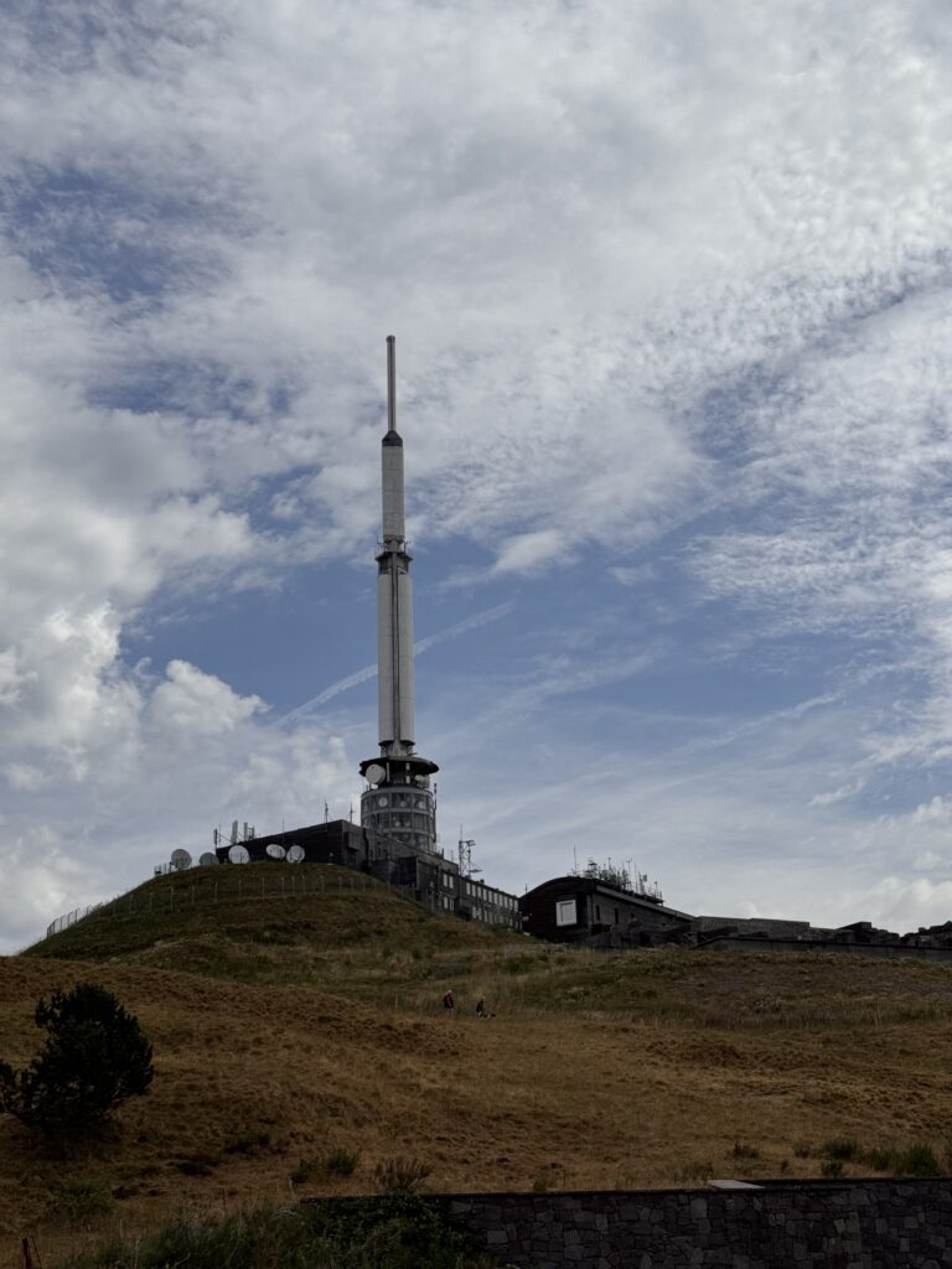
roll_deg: +1.5
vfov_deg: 39.7
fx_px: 1760
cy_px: 634
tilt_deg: +20.1
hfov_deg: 30.3
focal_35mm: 48
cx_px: 476
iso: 64
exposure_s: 1/15385
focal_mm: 6.76
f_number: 1.78
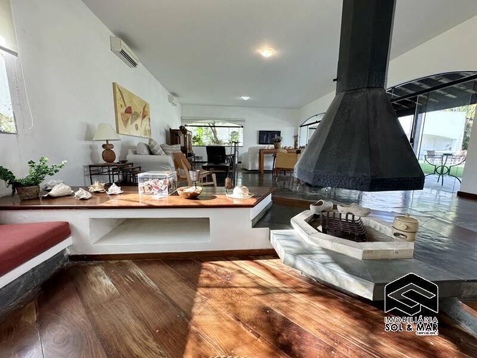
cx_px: 238
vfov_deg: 85.7
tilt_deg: -10.0
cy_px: 179
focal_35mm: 14
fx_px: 193
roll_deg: -1.6
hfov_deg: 102.1
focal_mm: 2.22
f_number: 2.2
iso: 80
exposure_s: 1/120
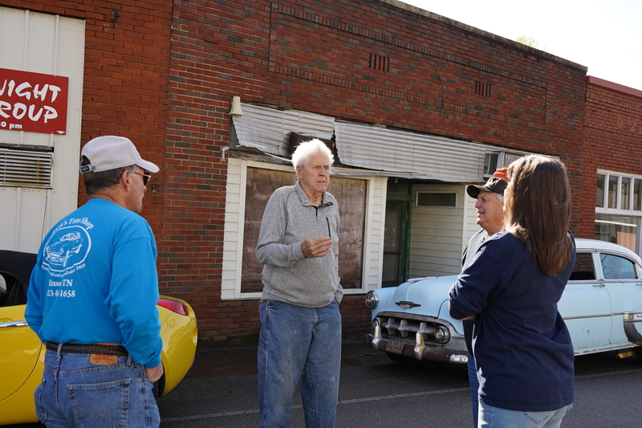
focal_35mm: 36
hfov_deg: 53.1
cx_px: 321
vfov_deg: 36.9
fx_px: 642
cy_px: 214
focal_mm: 24
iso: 100
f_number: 4.5
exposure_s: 1/200
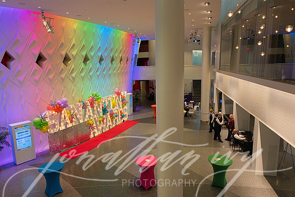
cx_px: 148
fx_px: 197
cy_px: 98
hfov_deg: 73.7
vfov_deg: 53.2
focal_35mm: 24
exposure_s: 1/200
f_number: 4
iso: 640
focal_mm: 24
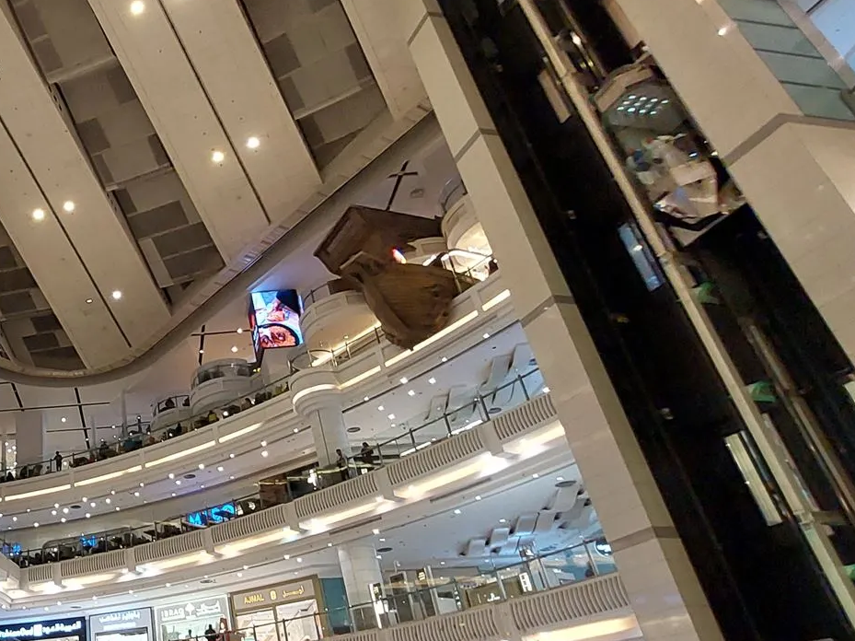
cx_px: 32
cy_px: 367
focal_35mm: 28
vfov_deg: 49.5
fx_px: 691
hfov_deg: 52.6
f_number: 2.2
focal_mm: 1.74
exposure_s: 1/50
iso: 160
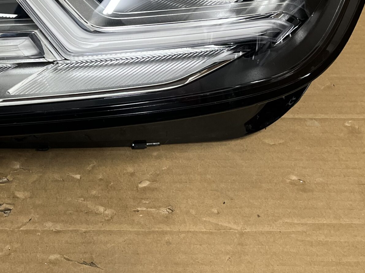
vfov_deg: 25.1
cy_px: 18
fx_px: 590
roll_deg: -0.4
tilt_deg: -35.6
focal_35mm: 56
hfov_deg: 32.7
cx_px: 39
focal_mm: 5.1
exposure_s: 1/50
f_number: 1.6
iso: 320
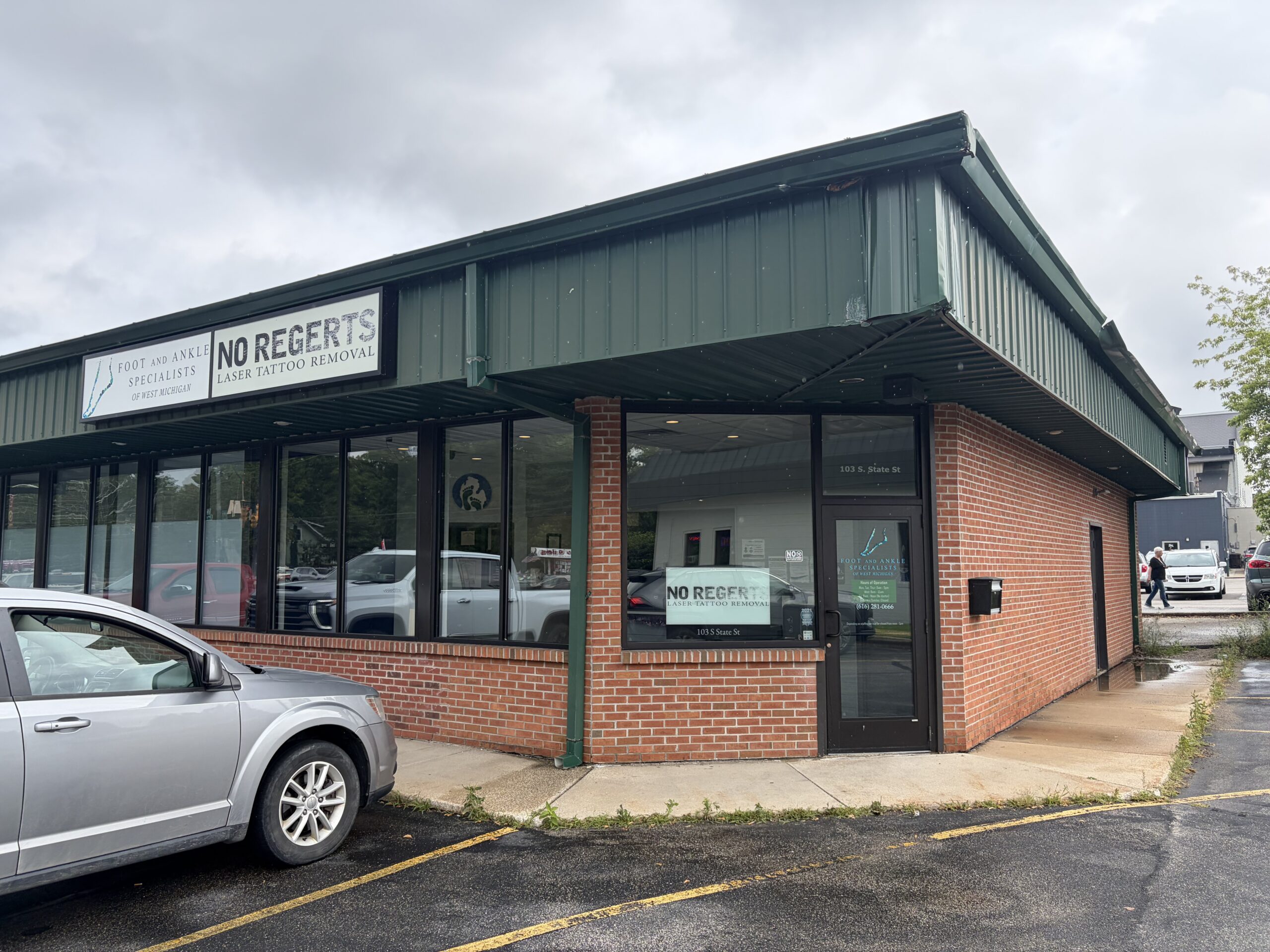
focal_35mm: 26
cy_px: 476
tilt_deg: +5.8
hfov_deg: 67.3
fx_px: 954
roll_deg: +0.7
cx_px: 635
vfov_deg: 53.1
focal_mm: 5.96
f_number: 1.6
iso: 64
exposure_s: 1/1626
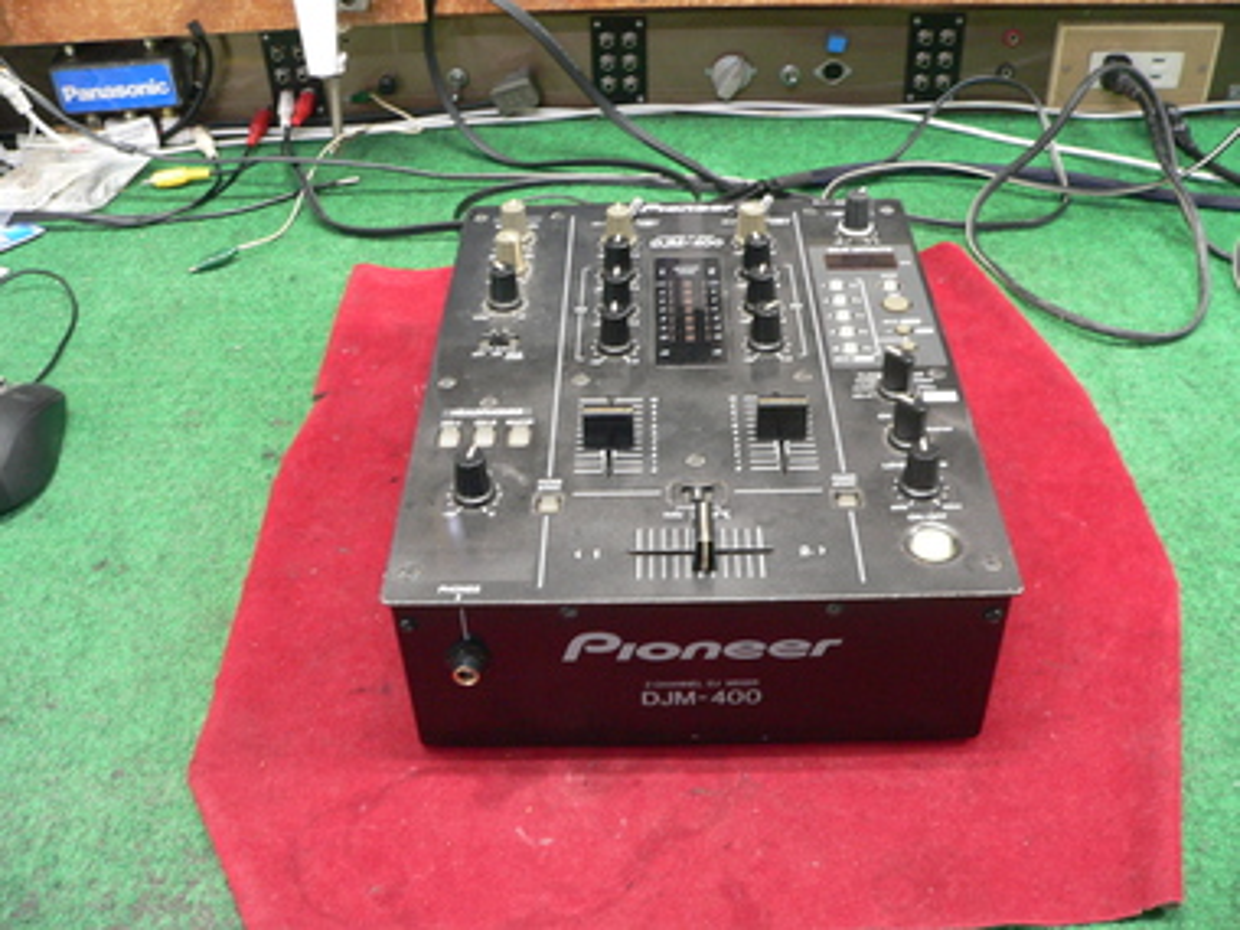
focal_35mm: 36
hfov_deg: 51.4
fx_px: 1290
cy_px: 465
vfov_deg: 39.7
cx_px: 620
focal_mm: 6
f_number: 2.8
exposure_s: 1/8
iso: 200
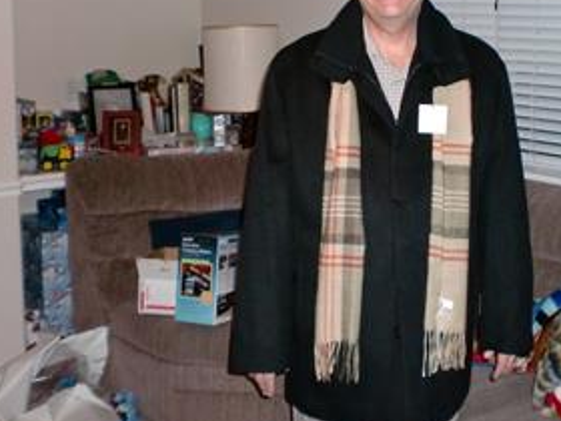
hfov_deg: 37.6
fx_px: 810
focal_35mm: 50
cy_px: 142
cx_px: 389
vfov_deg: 28.9
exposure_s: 1/60
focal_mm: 6.3
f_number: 3.1
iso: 400
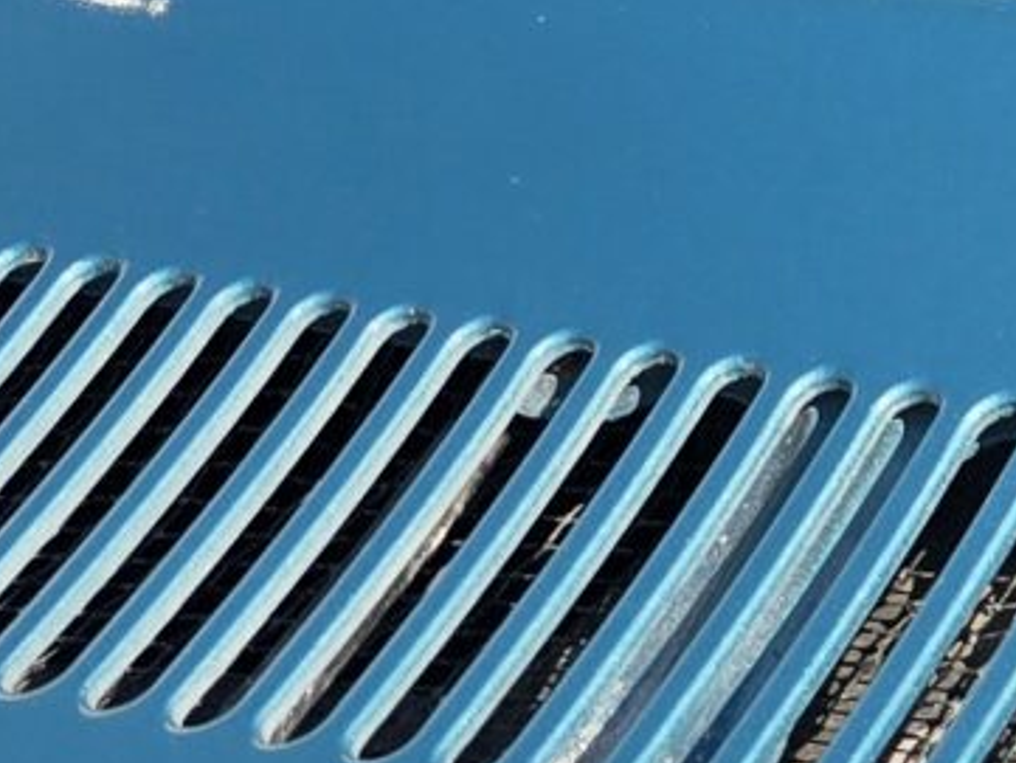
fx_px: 4786
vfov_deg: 8.5
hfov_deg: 10.2
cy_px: -867
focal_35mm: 163
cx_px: 2623
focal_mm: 6.3
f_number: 1.7
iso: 12
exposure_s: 1/671
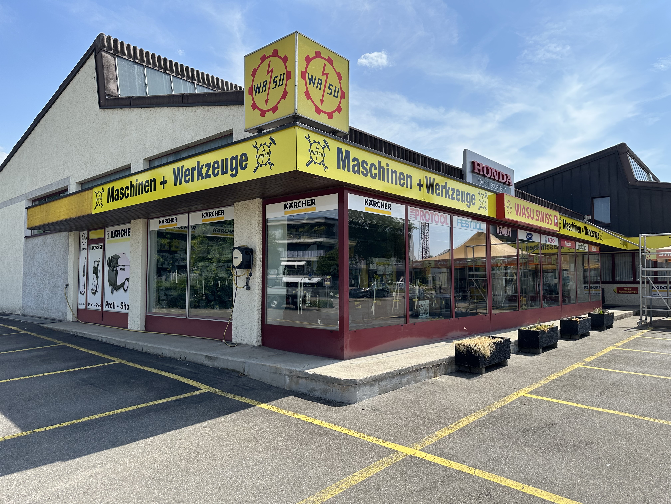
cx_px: 336
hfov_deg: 71.6
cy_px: 252
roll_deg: -0.4
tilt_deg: +3.3
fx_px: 465
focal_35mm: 24
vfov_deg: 56.8
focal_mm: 6.86
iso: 80
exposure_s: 1/3717
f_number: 1.78
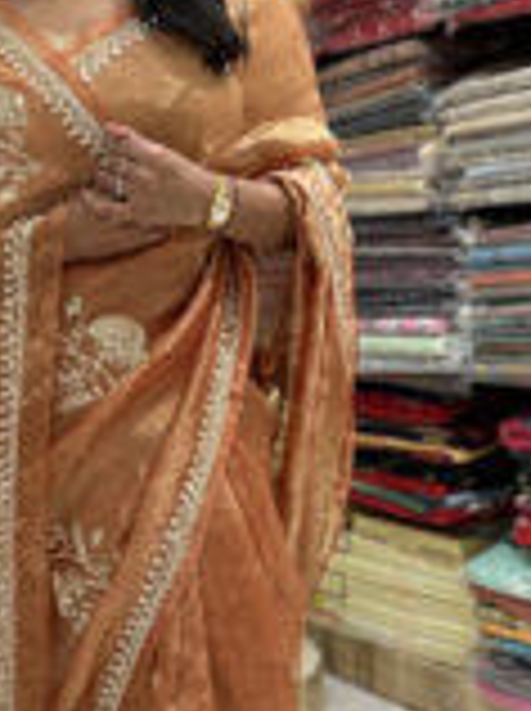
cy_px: 436
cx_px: 162
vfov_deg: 29.3
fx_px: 1354
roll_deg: +4.9
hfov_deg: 22.1
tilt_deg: -10.3
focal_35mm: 66
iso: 80
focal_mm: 5.7
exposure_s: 1/100
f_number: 1.5
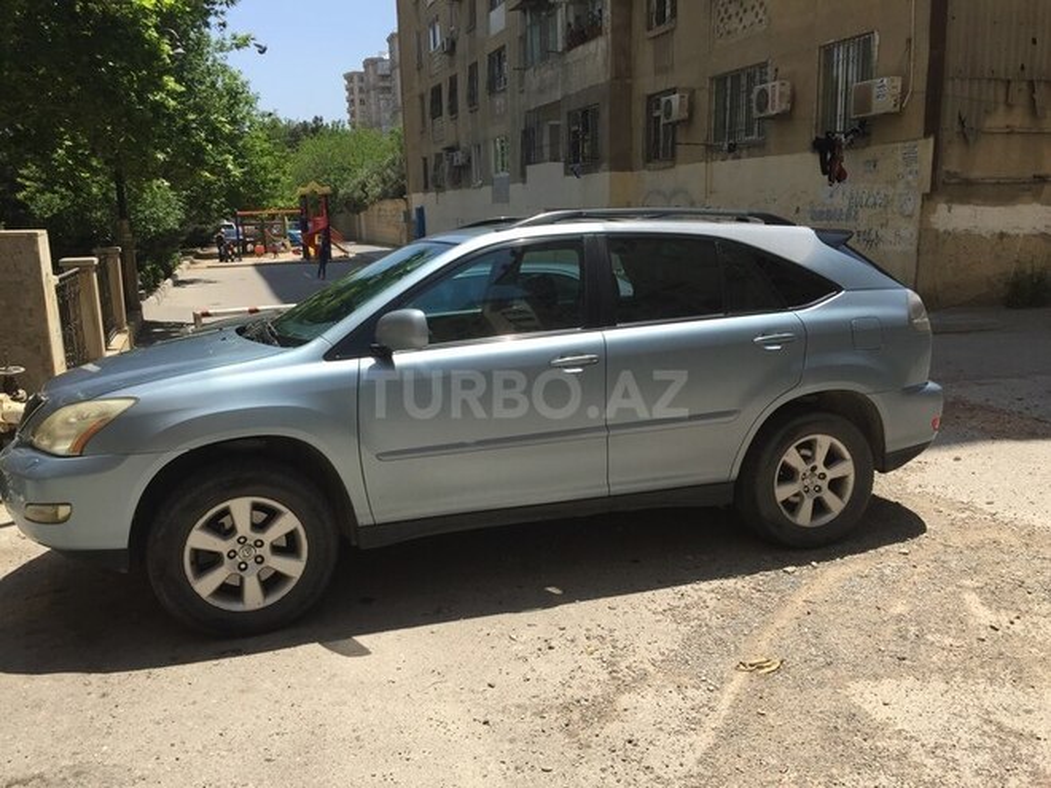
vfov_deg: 48.2
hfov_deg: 61.7
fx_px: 880
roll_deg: +0.8
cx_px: 526
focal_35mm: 29
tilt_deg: -12.5
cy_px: 394
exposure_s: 1/1799
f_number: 2.2
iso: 32
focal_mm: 4.15
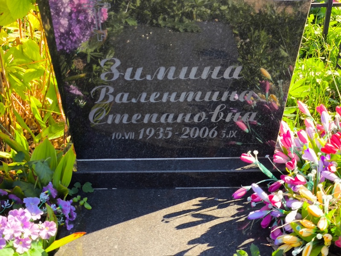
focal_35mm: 50
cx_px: 170
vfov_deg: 29.1
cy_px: 128
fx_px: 493
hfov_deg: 38.2
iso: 50
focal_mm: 4.71
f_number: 1.7
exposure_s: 1/235
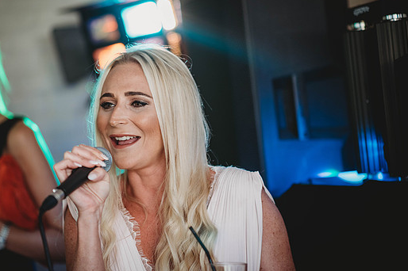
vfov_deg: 14.2
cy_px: 129
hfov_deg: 21.2
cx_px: 182
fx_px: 1087
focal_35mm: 96
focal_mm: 85
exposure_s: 1/200
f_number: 2
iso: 720
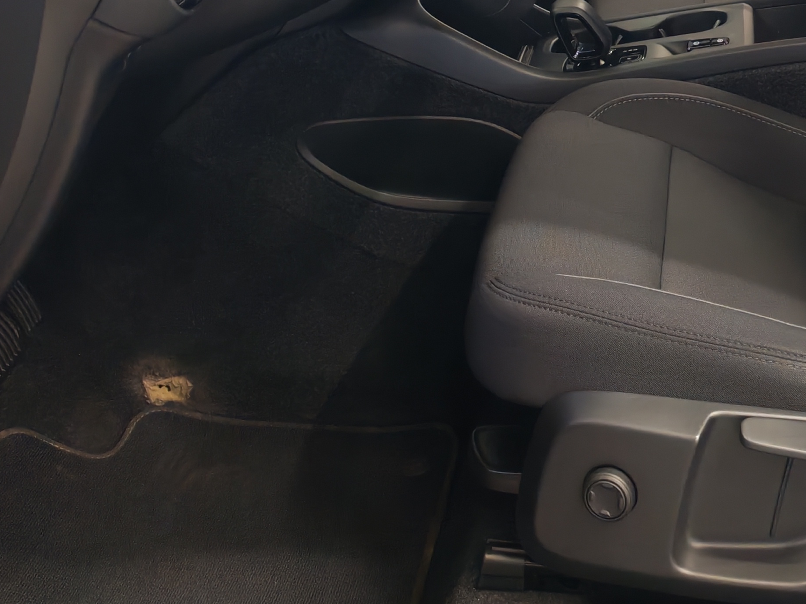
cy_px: -60
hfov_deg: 26.3
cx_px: 623
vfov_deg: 19.3
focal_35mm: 73
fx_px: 1700
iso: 400
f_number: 1.9
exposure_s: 1/100
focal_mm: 6.12
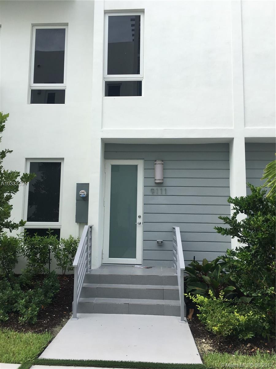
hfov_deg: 48.2
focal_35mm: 29
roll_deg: -1.2
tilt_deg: +7.5
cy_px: 184
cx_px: 138
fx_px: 308
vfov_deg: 61.7
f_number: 2.2
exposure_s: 1/605
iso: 25
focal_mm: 4.15
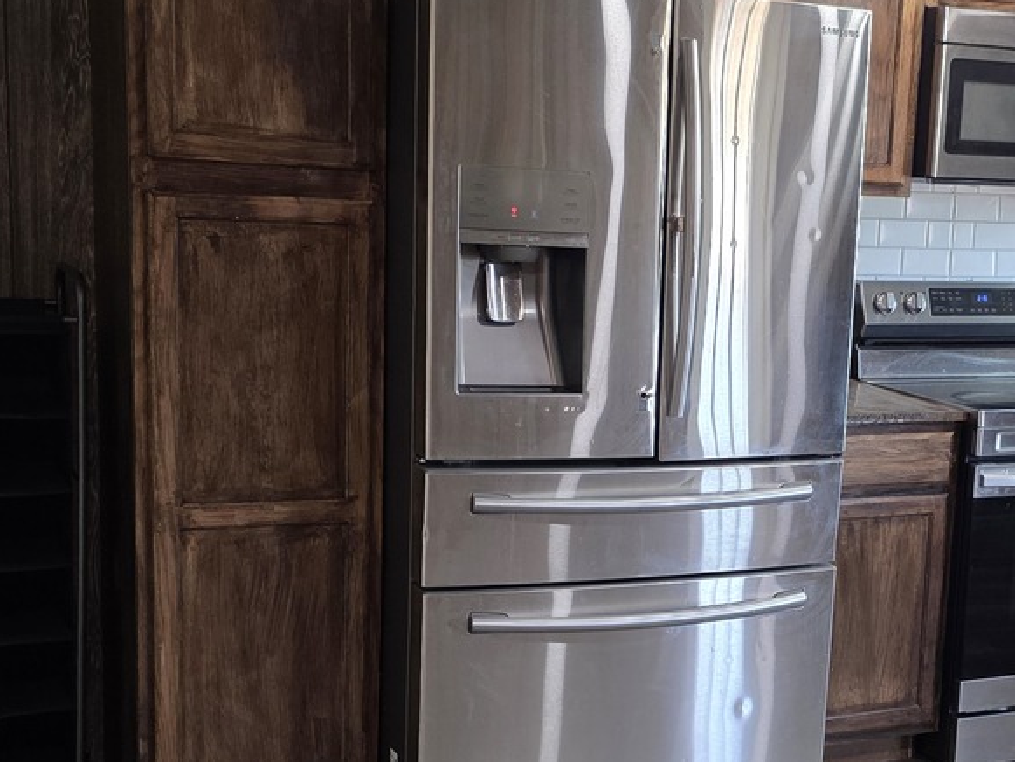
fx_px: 1672
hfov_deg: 33.0
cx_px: 791
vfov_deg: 25.6
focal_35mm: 57
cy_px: 486
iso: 320
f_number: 1.7
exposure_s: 1/120
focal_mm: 6.3
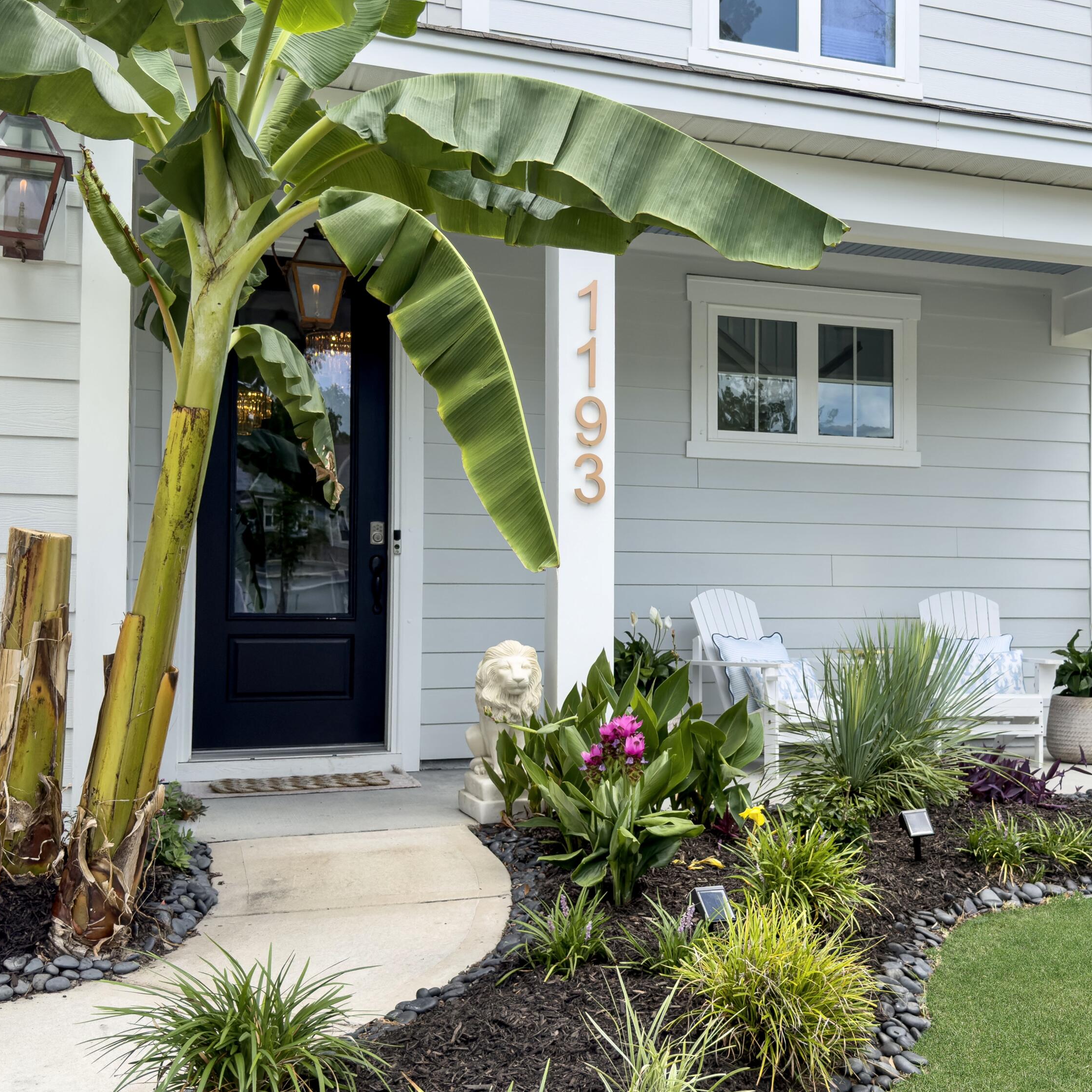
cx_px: 695
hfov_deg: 42.5
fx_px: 1392
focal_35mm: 39
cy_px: 547
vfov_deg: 42.8
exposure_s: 1/1700
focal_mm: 6.76
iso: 80
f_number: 1.8
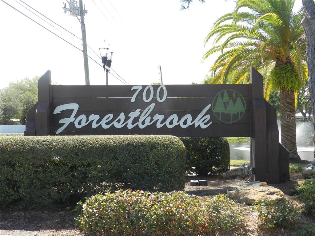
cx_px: 158
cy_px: 118
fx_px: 419
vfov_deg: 31.5
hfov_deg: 41.2
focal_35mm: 46
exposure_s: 1/400
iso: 160
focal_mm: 8.1
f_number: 4.2
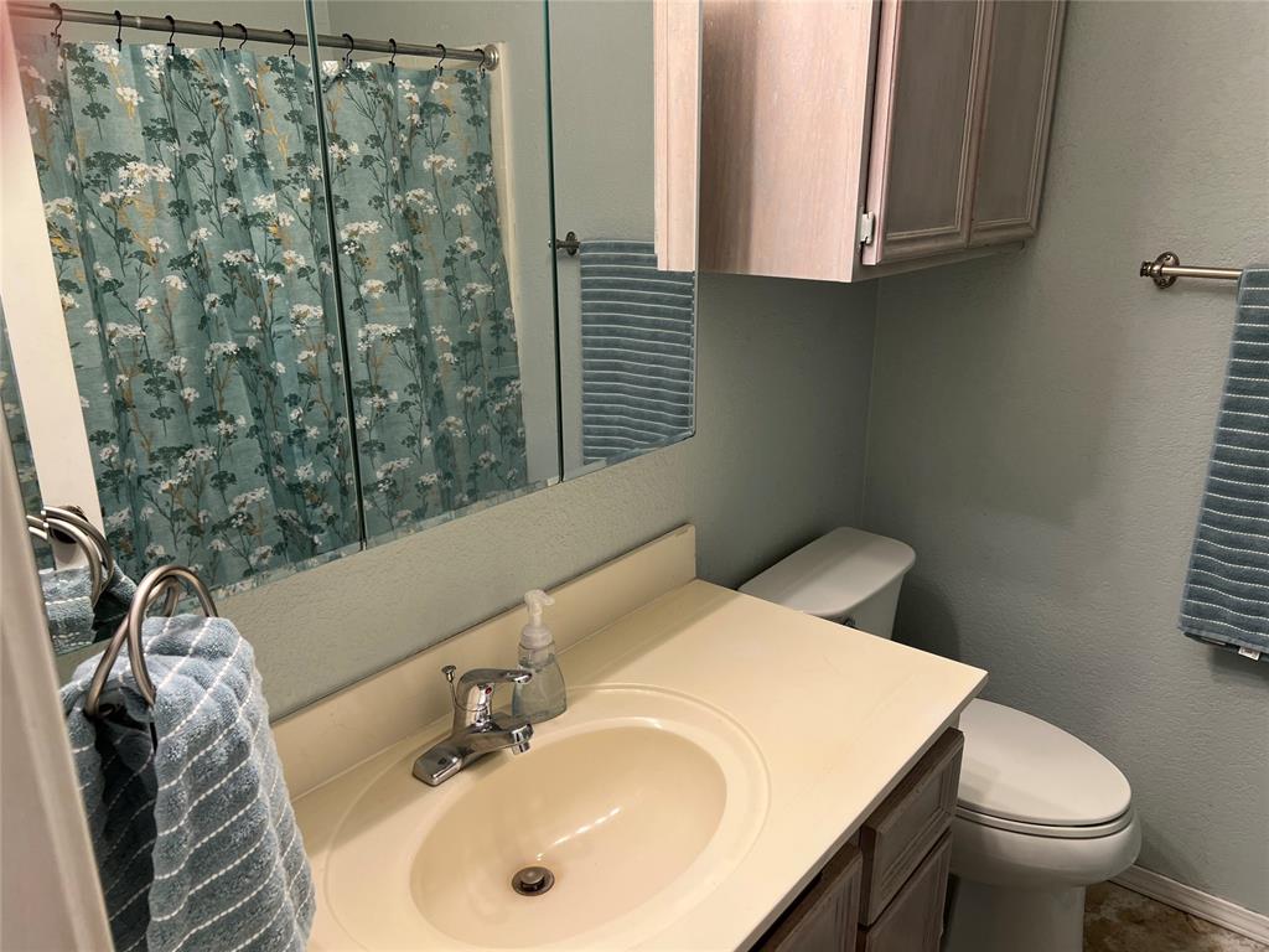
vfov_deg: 53.1
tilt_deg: -19.2
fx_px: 953
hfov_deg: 67.3
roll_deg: +0.4
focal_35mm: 26
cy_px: 476
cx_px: 634
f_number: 1.5
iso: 80
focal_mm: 5.7
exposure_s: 1/60
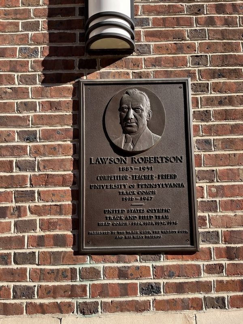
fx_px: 243
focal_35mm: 26
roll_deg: +0.7
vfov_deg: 67.3
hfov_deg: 53.1
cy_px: 162
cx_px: 122
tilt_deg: +4.9
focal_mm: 5.1
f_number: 1.6
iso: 50
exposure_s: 1/1339
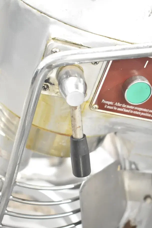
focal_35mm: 51
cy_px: 114
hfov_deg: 26.5
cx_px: 76
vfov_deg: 38.9
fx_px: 323
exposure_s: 1/50
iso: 3600
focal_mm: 34
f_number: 4.5
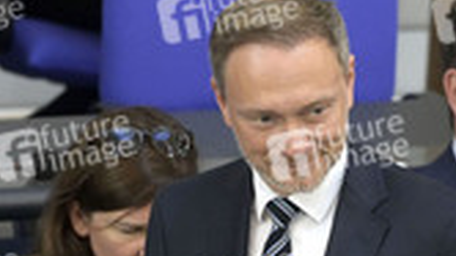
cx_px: 265
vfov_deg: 1.5
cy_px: 355
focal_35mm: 797
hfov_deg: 2.7
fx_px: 9627
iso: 8000
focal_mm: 280
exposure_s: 1/500
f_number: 5.6
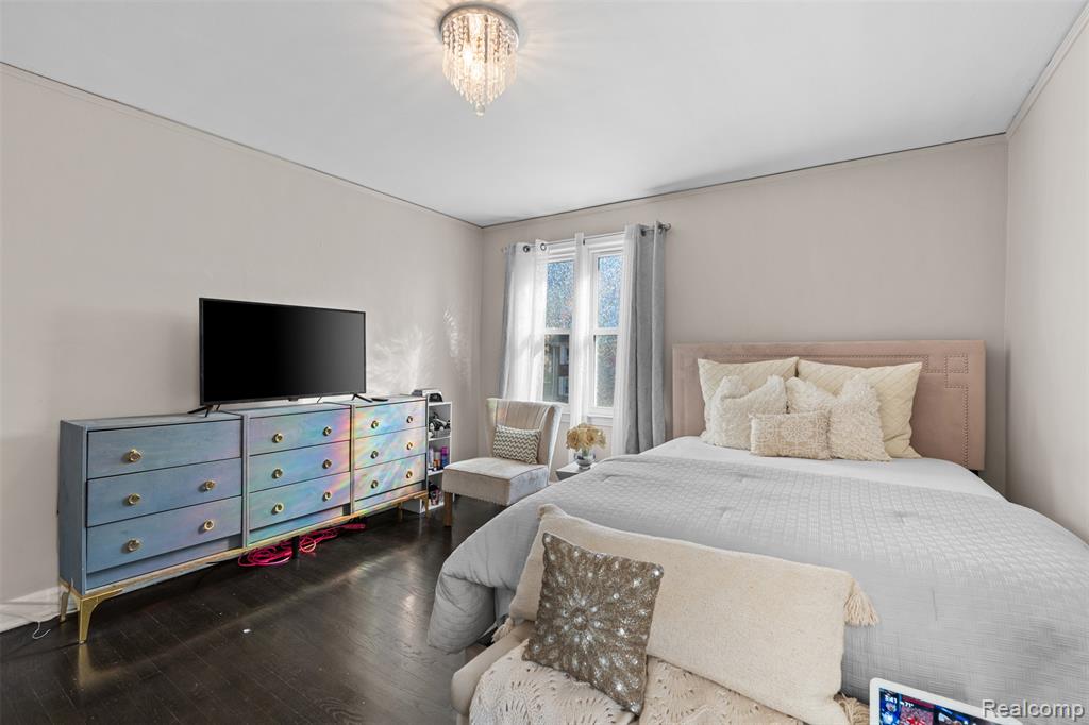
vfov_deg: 73.7
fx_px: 484
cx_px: 544
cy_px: 362
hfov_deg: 96.8
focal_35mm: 16
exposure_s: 1/10
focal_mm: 16
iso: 400
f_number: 8
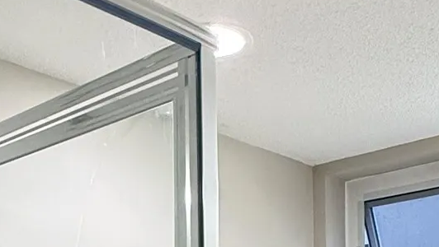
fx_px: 769
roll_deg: +1.3
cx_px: 192
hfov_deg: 31.8
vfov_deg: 16.4
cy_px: 389
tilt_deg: +0.8
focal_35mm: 66
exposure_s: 1/120
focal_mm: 2.22
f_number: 2.2
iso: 320
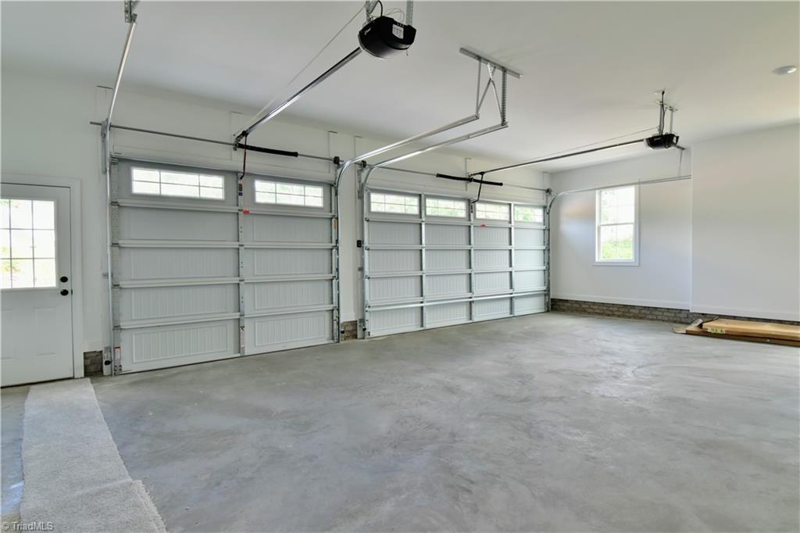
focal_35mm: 18
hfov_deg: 90.0
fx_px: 400
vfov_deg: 67.3
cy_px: 266
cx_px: 400
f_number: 9
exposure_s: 1/15
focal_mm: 12
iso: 640
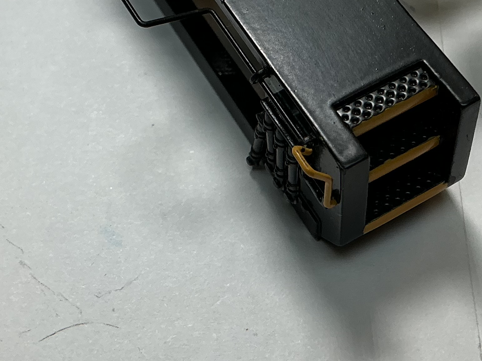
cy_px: 24
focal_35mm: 76
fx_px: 1058
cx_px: 315
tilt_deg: -54.6
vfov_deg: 19.0
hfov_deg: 25.5
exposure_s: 1/217
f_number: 1.8
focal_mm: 3
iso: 20
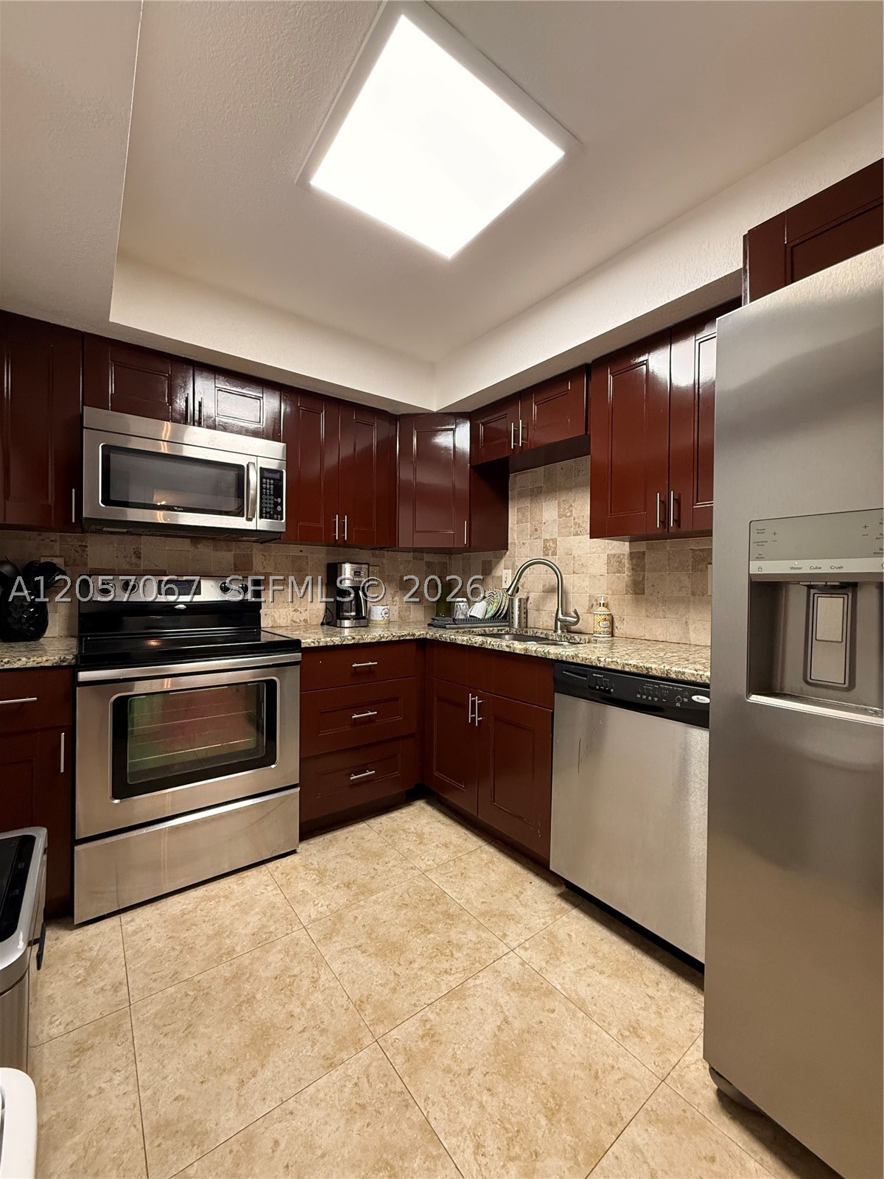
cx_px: 442
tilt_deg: +0.7
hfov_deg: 85.7
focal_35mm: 14
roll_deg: -1.2
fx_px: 477
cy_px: 590
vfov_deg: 102.1
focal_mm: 2.22
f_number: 2.2
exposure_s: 1/60
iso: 320
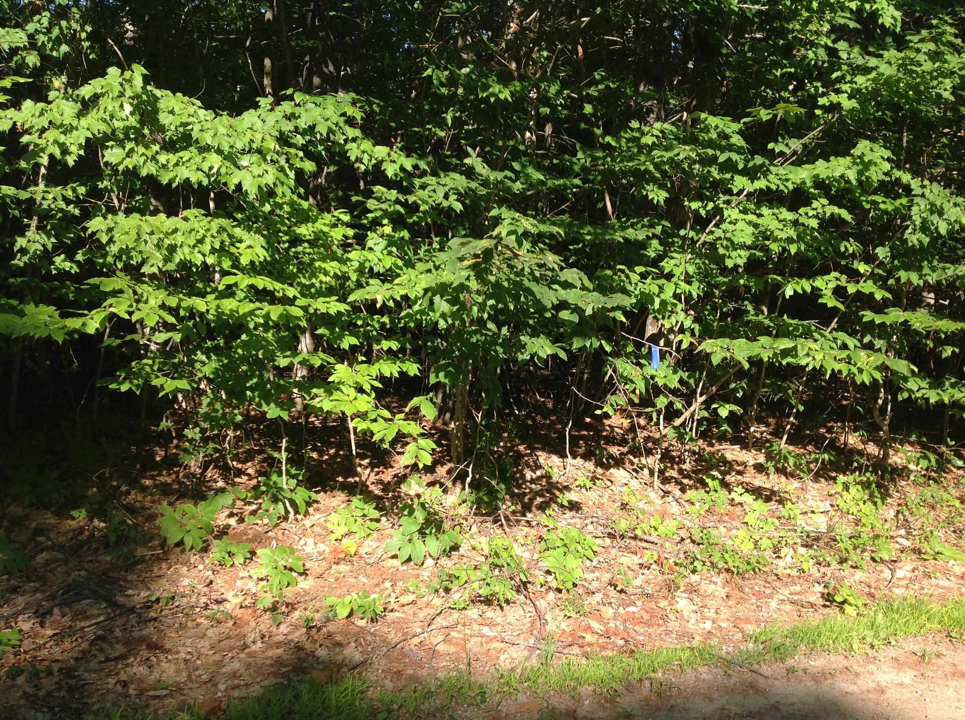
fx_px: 974
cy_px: 360
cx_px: 482
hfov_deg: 52.7
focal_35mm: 35
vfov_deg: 40.6
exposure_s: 1/581
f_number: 2.4
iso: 50
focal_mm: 4.28
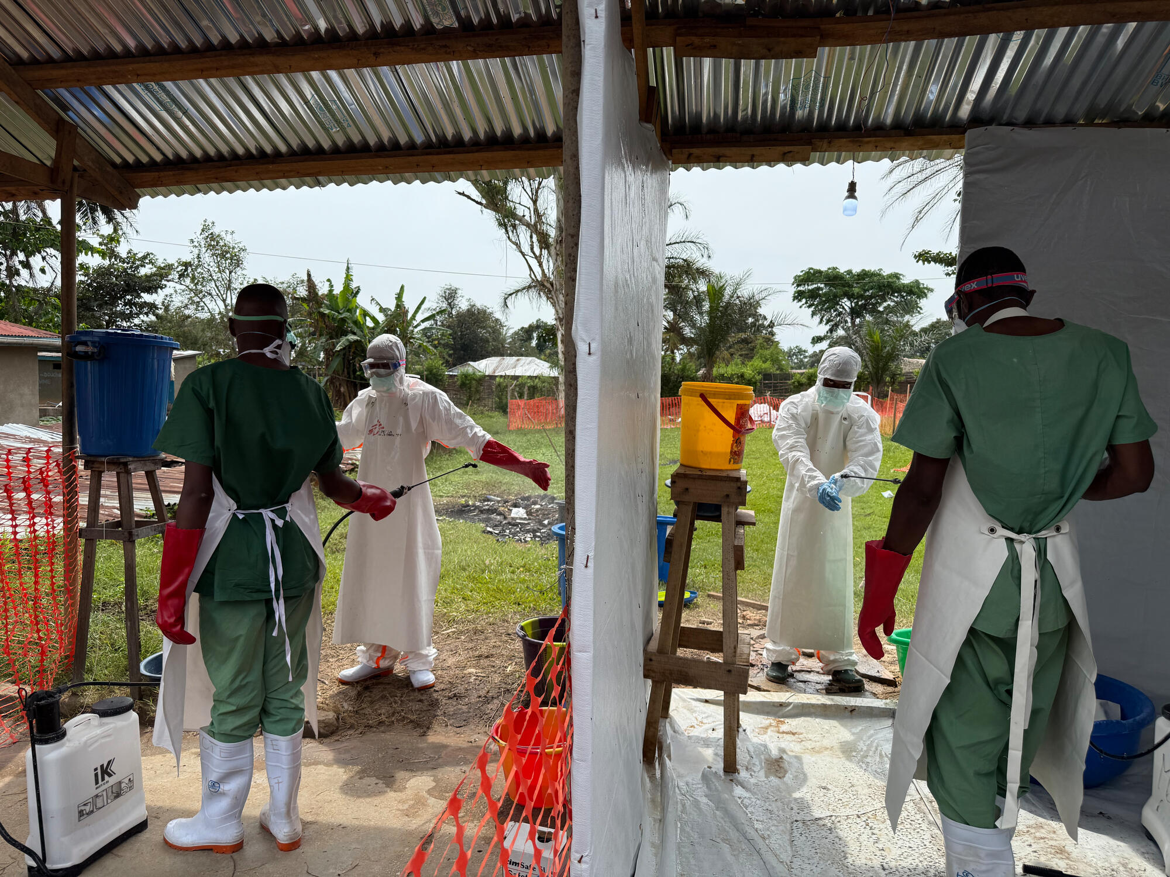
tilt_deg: -4.3
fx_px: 811
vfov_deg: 56.8
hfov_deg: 71.6
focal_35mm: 24
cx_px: 585
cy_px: 438
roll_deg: -2.0
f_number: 1.78
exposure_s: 1/3759
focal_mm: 6.76
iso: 80
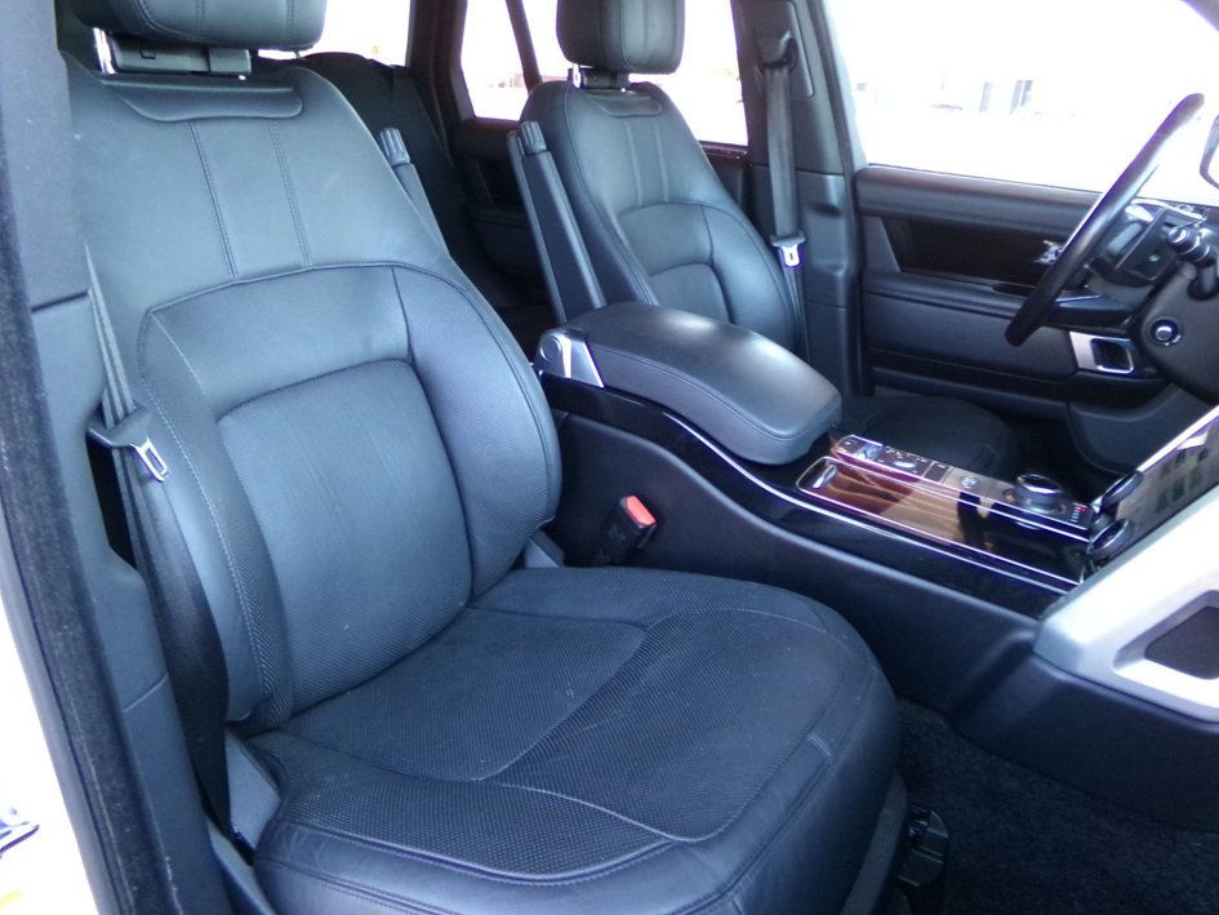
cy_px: 428
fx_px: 916
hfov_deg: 67.3
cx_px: 609
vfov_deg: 53.0
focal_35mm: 26
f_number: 3.7
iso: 540
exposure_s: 1/60
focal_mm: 4.3
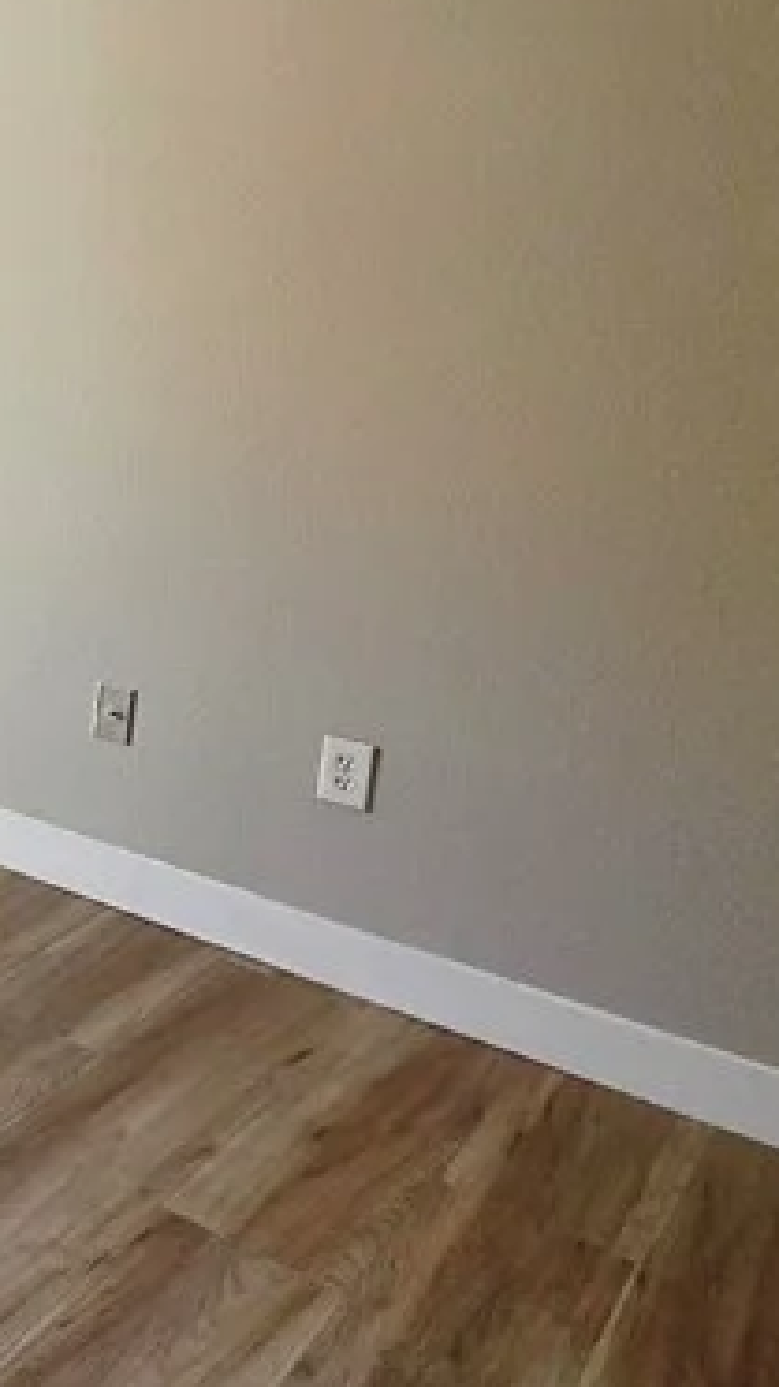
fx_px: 1433
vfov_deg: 50.3
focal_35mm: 39
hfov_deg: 20.4
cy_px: 421
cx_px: -660
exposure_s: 1/120
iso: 80
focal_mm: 2.2
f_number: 1.9
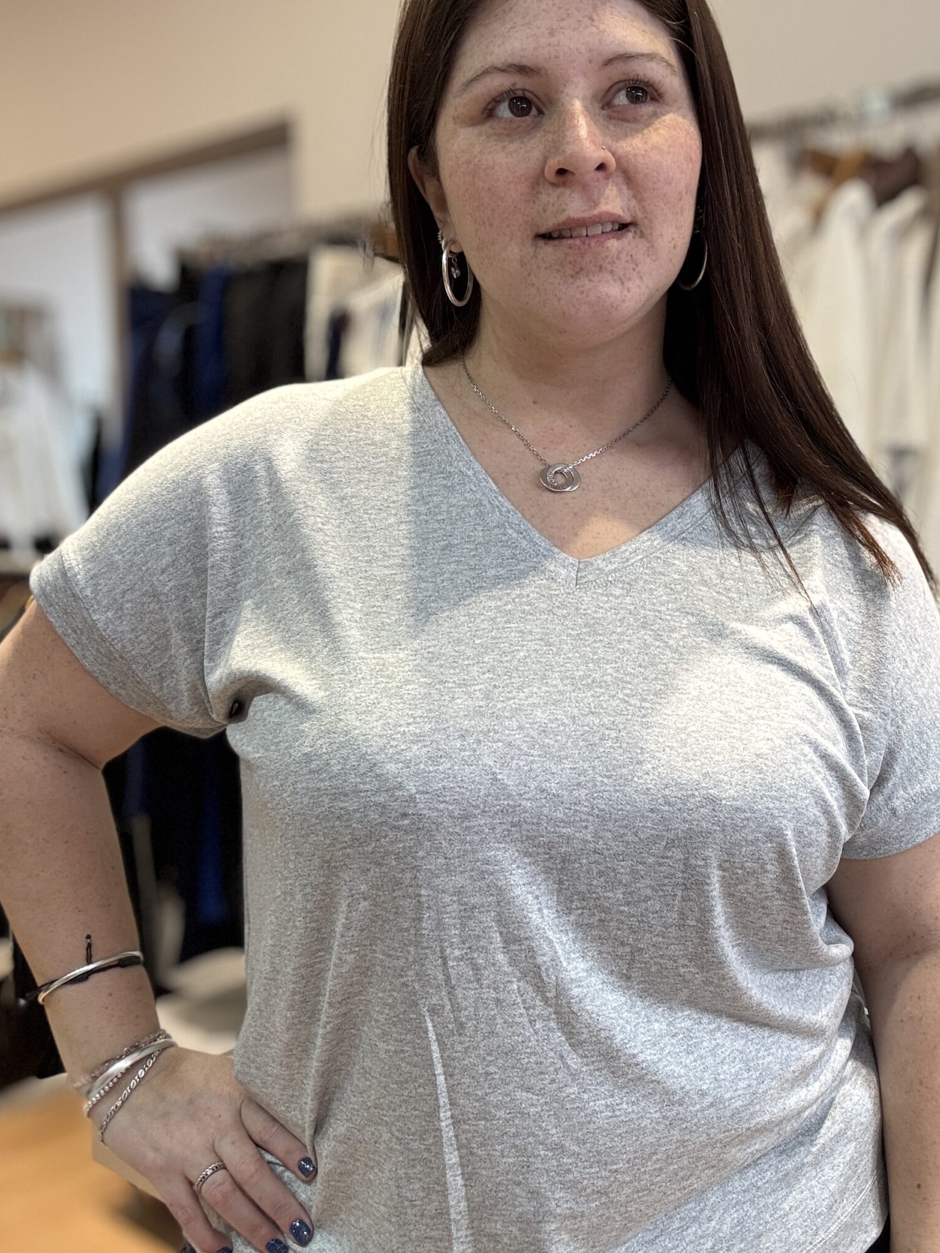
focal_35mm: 38
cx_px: 572
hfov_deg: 37.6
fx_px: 1376
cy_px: 655
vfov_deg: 49.0
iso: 64
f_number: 1.9
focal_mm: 2.69
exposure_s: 1/50
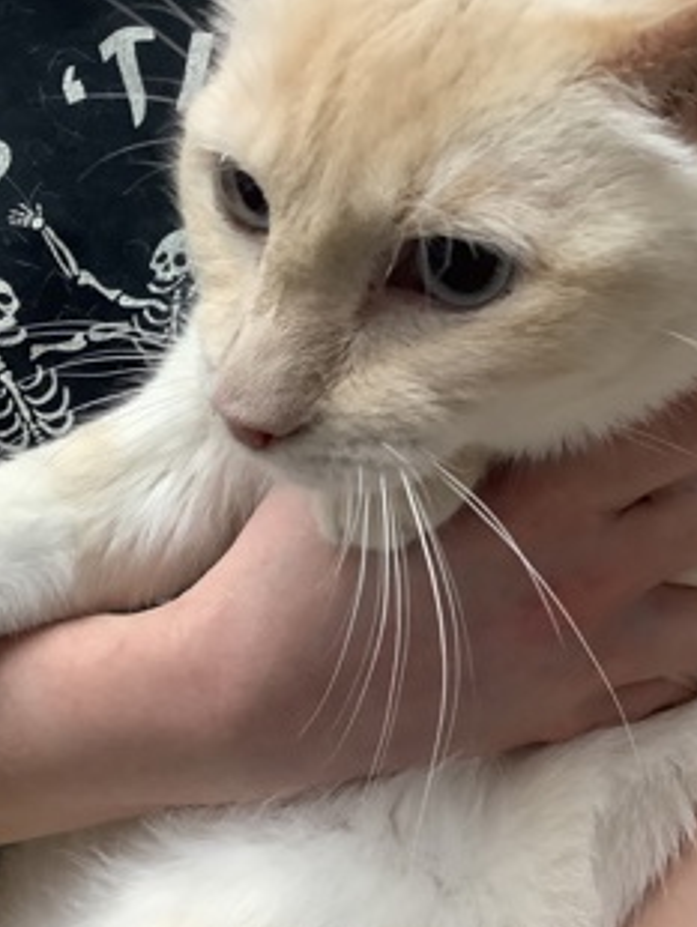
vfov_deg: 44.8
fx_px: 1126
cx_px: 340
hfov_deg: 34.4
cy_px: 475
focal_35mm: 42
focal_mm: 3.3
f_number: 2.4
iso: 200
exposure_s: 1/60
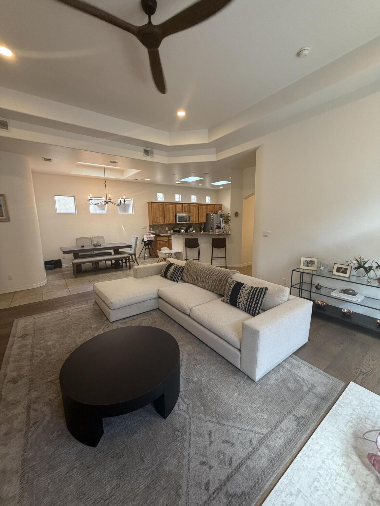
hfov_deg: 85.7
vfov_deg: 102.1
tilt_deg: -9.4
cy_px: 253
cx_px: 190
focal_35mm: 14
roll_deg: +0.8
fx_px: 205
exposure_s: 1/120
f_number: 2.2
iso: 250
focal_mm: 2.22
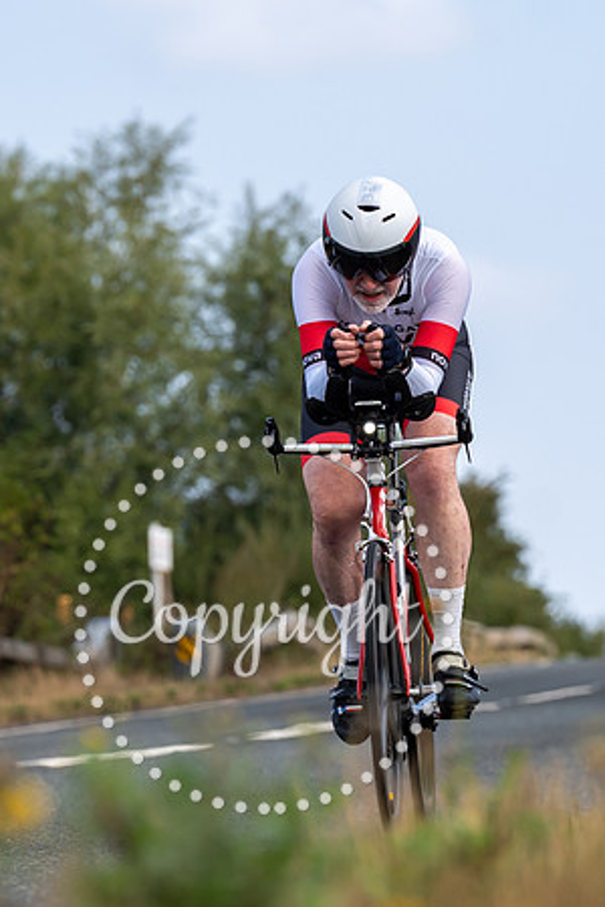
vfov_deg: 4.9
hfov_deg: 3.2
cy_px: 457
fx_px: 10703
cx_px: 290
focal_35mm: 425
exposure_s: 1/800
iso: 160
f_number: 5
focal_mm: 165
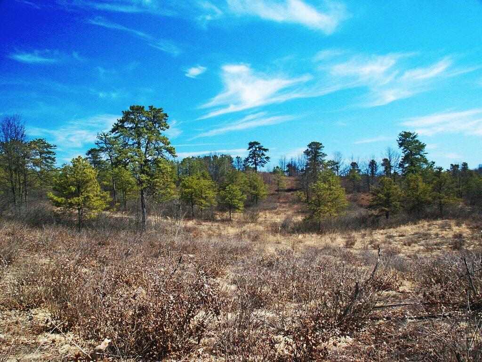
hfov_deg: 52.6
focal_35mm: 35
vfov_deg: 40.7
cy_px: 181
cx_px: 241
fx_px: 487
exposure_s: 1/60
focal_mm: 7.18
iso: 64
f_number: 6.7
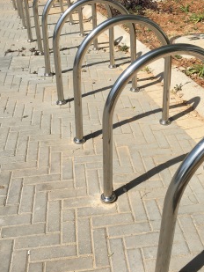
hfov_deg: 34.3
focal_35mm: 42
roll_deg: -1.1
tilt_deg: -29.0
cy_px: 114
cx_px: 114
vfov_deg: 44.6
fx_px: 330
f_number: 2.2
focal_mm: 4.15
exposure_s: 1/2653
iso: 25
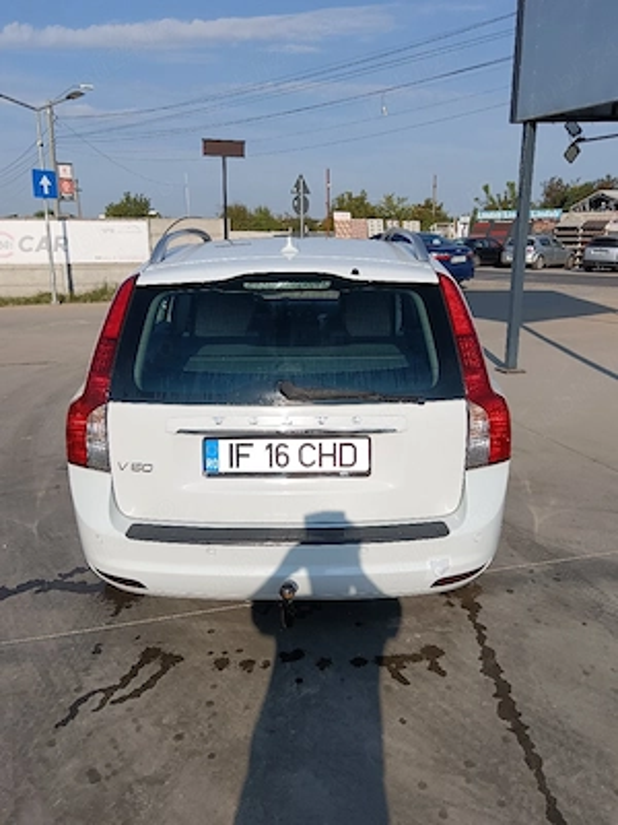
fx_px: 643
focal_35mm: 27
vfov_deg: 65.3
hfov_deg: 51.4
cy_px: 412
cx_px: 309
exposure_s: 1/1429
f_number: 1.9
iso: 106
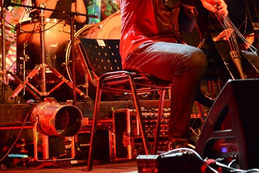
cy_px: -16
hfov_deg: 17.6
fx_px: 835
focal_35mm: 116
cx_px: 180
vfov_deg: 11.7
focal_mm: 50
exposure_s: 1/320
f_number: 4
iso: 4000
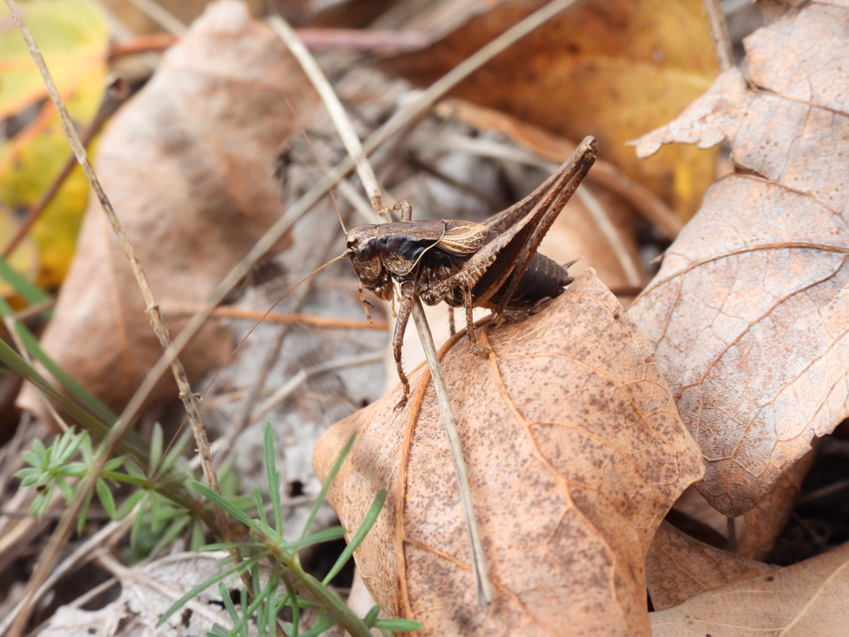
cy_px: 318
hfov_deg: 18.7
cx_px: 424
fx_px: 2576
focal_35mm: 105
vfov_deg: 14.1
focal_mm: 18.7
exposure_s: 1/125
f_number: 4.5
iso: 200
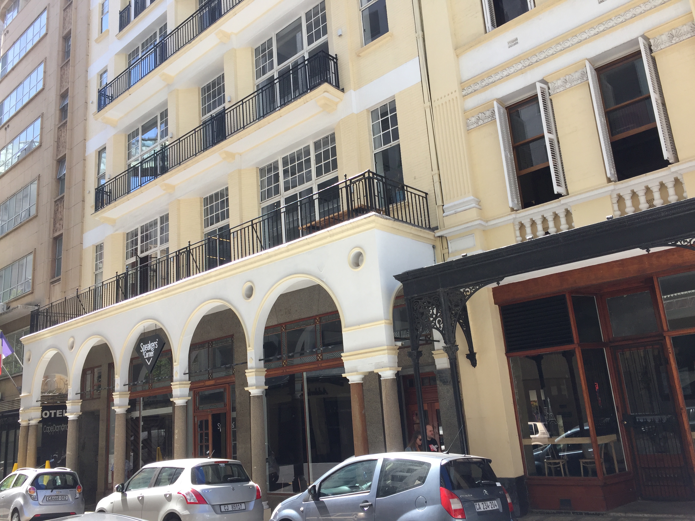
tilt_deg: +13.8
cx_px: 348
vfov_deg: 48.2
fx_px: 582
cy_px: 260
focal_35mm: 29
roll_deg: +3.1
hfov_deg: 61.7
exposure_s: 1/399
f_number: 2.2
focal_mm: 4.15
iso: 32
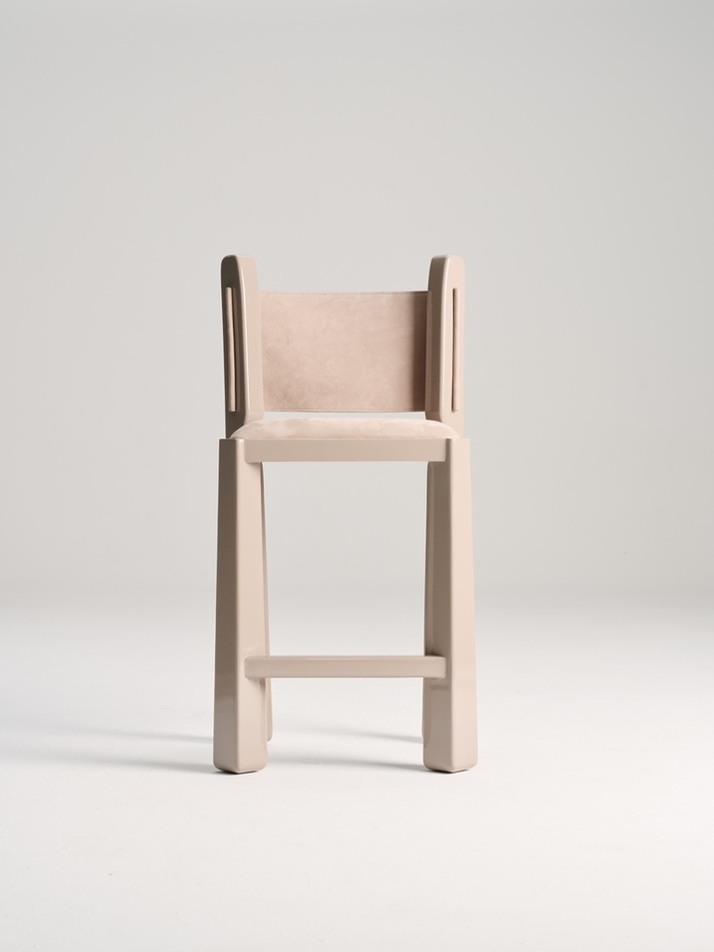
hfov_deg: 18.7
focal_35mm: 79
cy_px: 476
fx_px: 2173
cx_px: 357
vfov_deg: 24.7
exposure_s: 1/125
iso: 1600
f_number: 13
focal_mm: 100
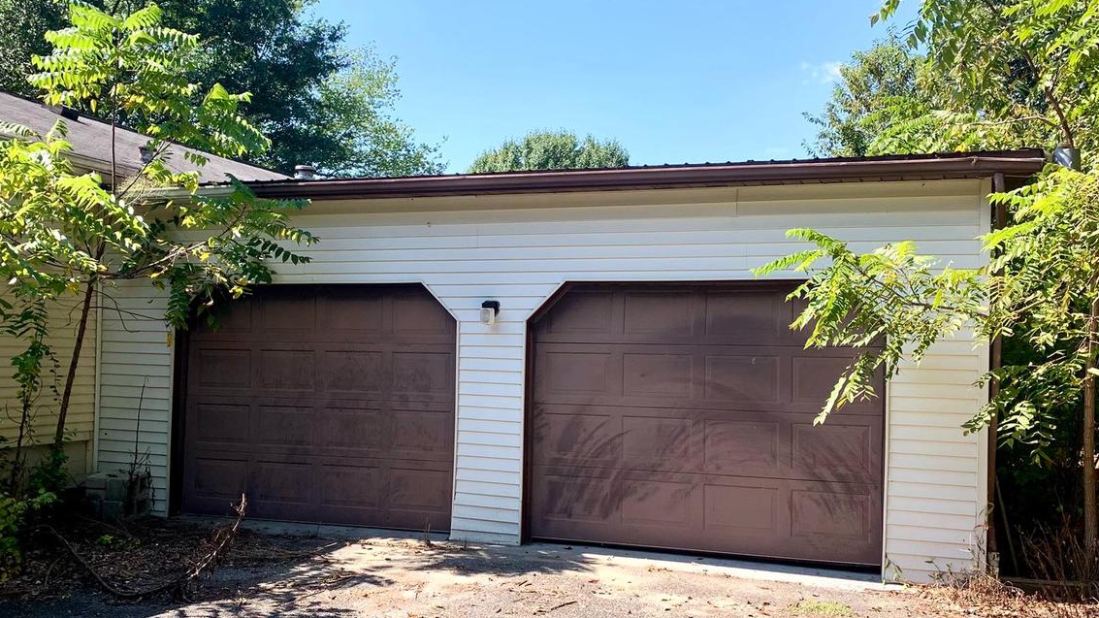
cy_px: 315
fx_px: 1049
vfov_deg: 32.8
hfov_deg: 55.3
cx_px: 523
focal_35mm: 36
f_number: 1.8
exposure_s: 1/991
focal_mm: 4.25
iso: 25
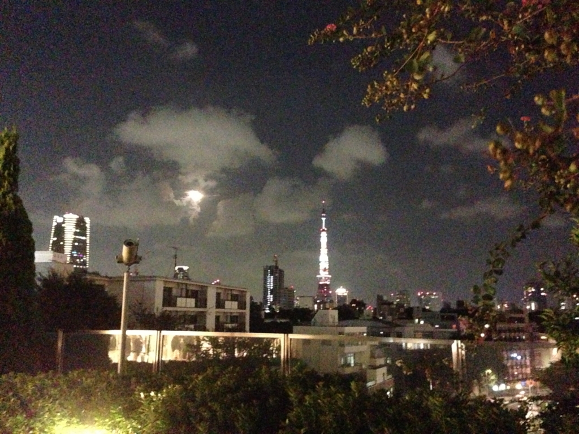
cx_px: 290
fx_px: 552
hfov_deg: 55.4
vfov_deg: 42.9
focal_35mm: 33
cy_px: 217
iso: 3200
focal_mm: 4.13
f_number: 2.4
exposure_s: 1/15
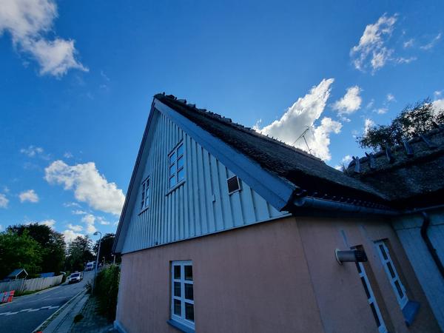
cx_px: 222
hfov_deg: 106.2
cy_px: 166
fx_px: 167
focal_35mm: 13
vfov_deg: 89.9
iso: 50
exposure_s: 1/1440
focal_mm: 2.2
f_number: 2.2
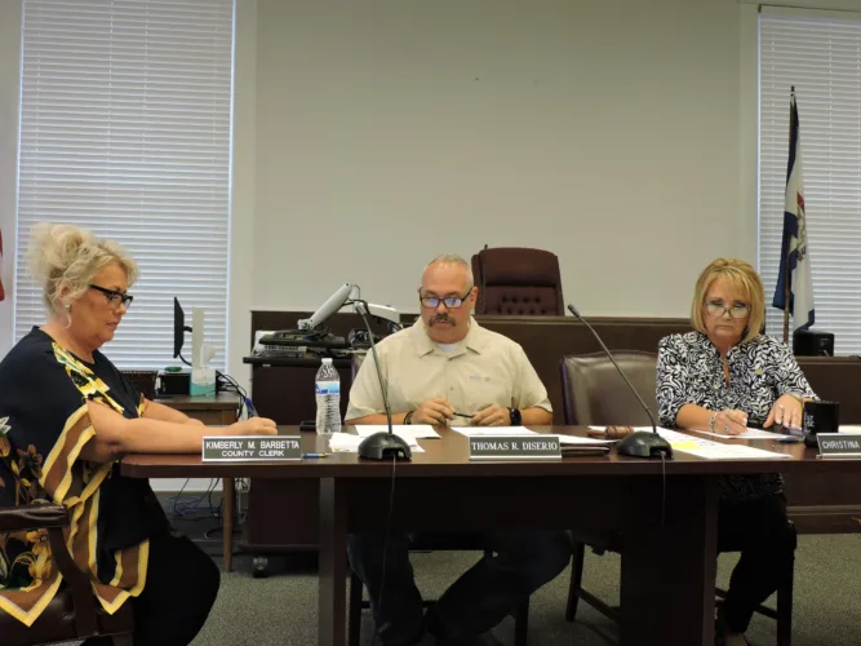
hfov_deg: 43.9
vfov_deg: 33.6
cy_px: 323
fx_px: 1069
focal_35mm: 43
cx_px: 430
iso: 320
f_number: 3.4
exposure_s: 1/50
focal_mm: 7.7
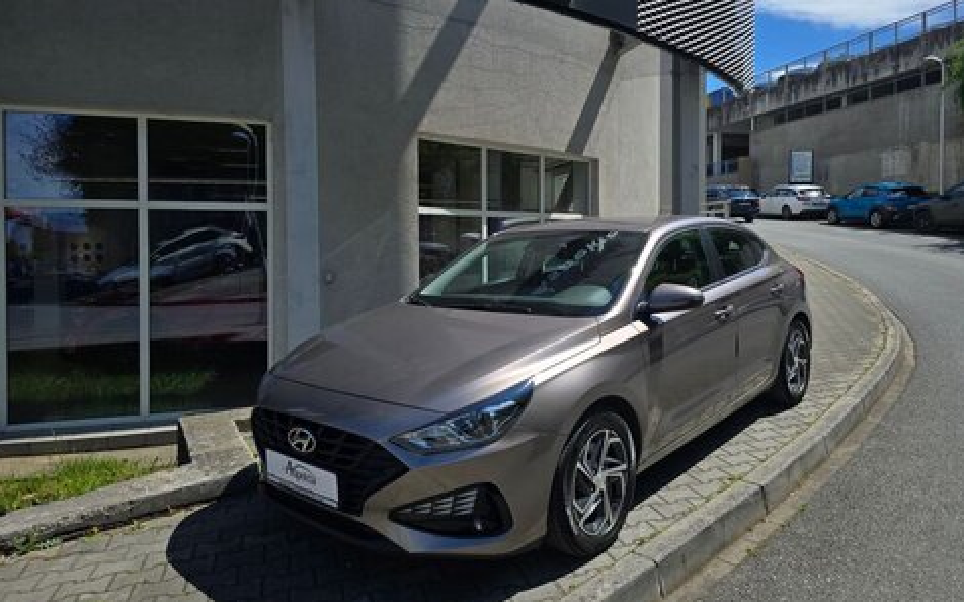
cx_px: 482
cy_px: 257
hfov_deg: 72.6
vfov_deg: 49.1
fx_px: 656
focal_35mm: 25
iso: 12
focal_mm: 6.3
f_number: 1.7
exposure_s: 1/968
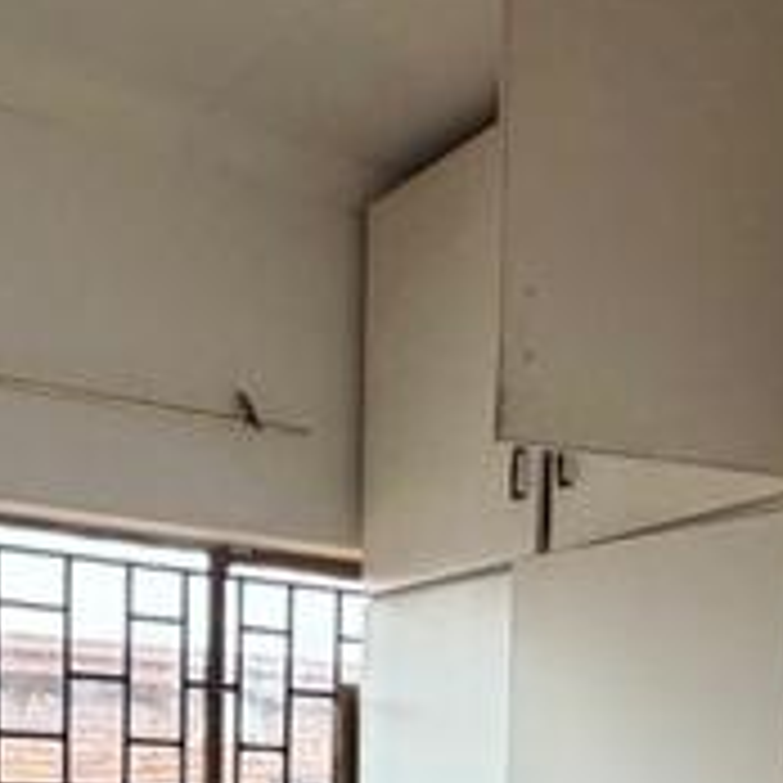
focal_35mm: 57
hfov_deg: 29.8
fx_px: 1459
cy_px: 1035
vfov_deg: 25.6
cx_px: 266
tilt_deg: -7.3
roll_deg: +0.6
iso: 320
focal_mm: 2.22
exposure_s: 1/60
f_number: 2.2
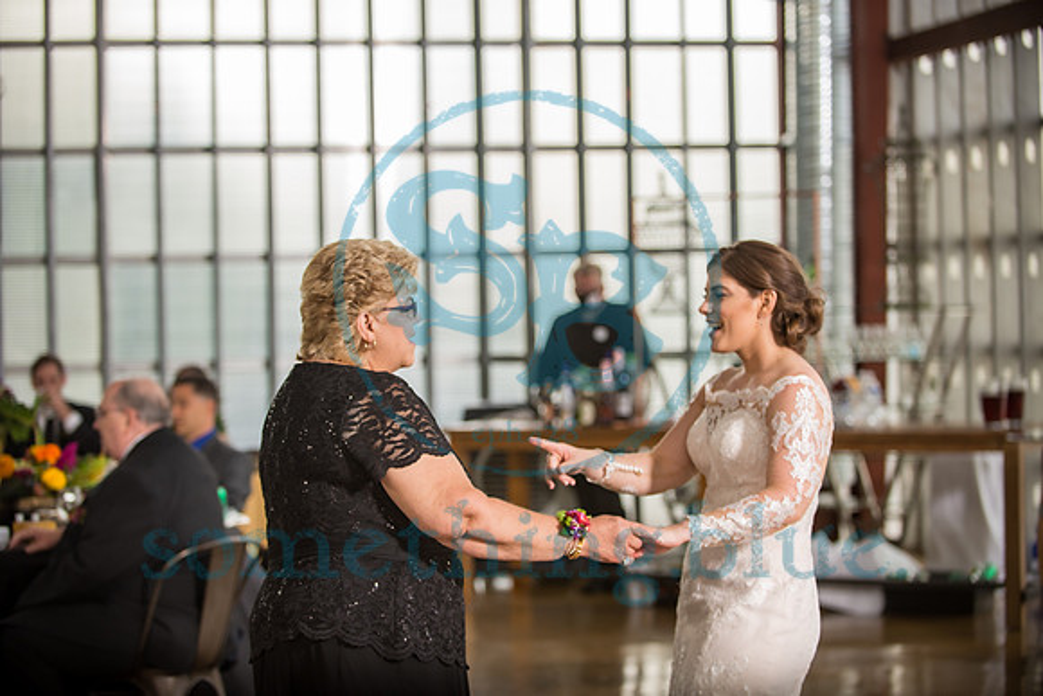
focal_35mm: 82
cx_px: 522
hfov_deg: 24.8
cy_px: 348
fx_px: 2376
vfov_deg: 16.7
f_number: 2.8
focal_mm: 82
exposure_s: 1/250
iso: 400
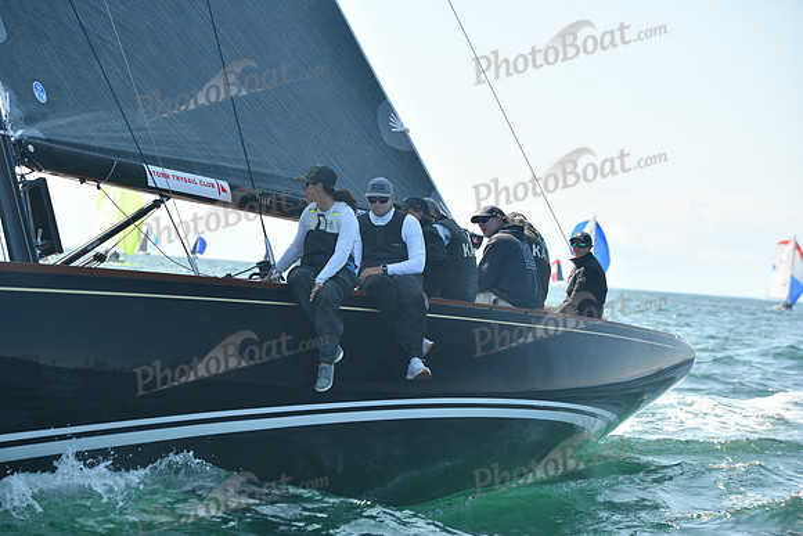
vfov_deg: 13.0
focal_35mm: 105
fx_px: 2343
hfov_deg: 19.5
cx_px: 402
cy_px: 268
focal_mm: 105
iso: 320
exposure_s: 1/640
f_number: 4.5
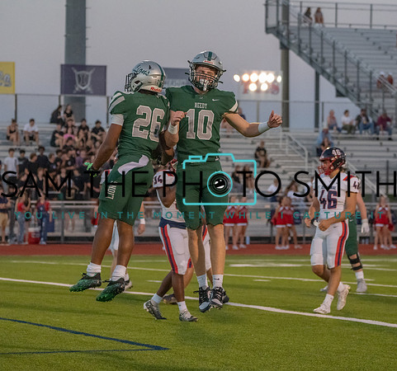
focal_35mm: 173
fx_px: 2172
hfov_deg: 10.4
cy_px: 197
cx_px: 206
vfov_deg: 9.8
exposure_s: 1/1250
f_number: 5
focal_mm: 132
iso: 12800
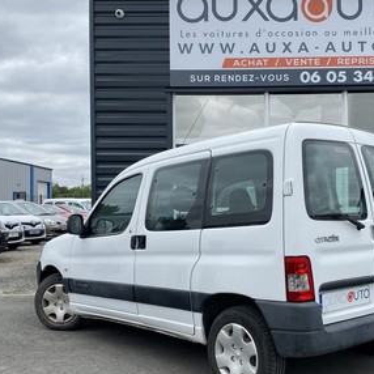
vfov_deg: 40.9
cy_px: 198
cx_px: 231
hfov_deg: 40.7
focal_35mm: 41
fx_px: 501
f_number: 1.8
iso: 32
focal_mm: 4.25
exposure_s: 1/2028
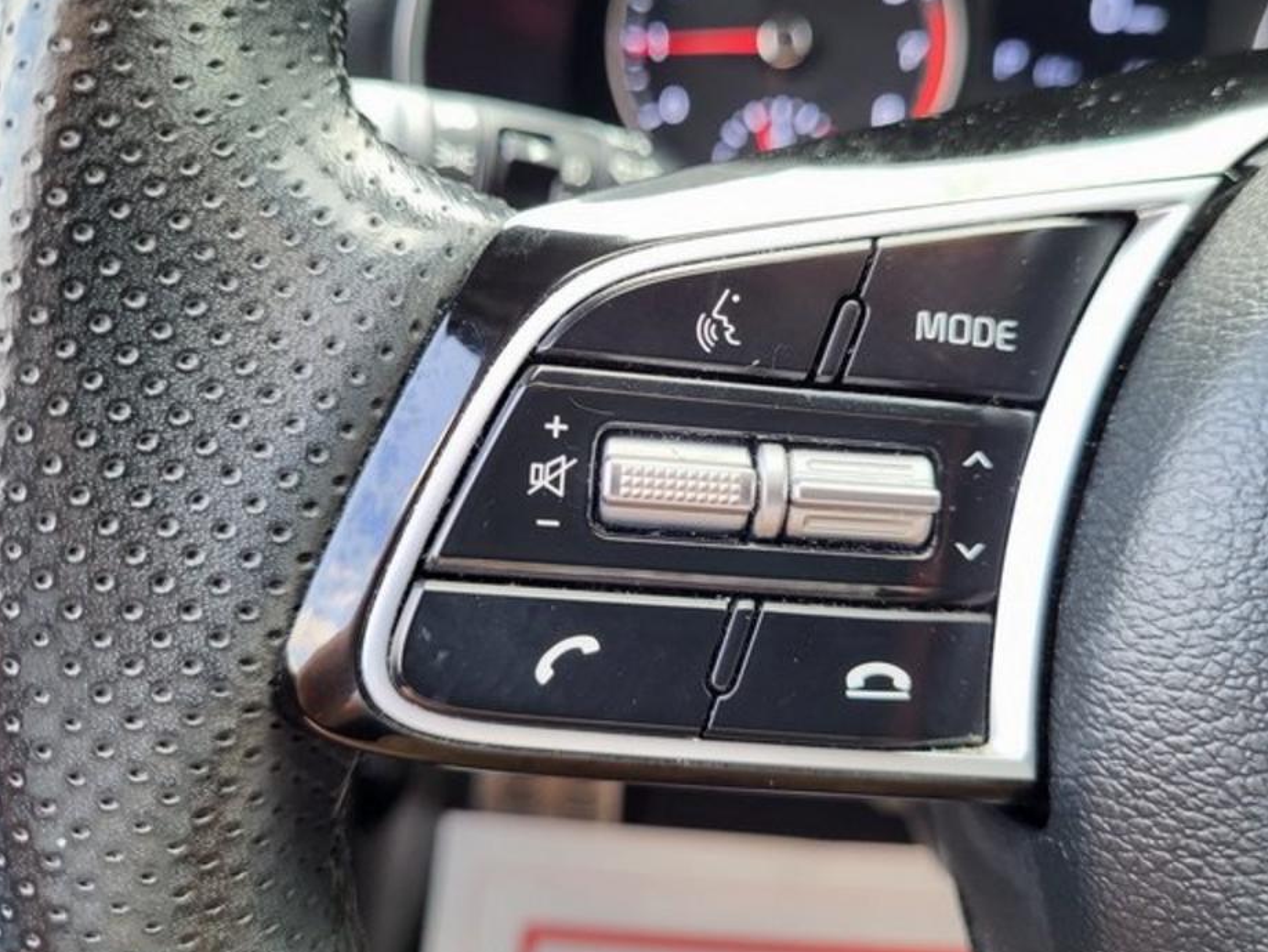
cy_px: 431
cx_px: 640
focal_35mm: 29
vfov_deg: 48.2
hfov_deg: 61.6
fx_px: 1063
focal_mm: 5.4
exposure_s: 1/120
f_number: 1.8
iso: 160
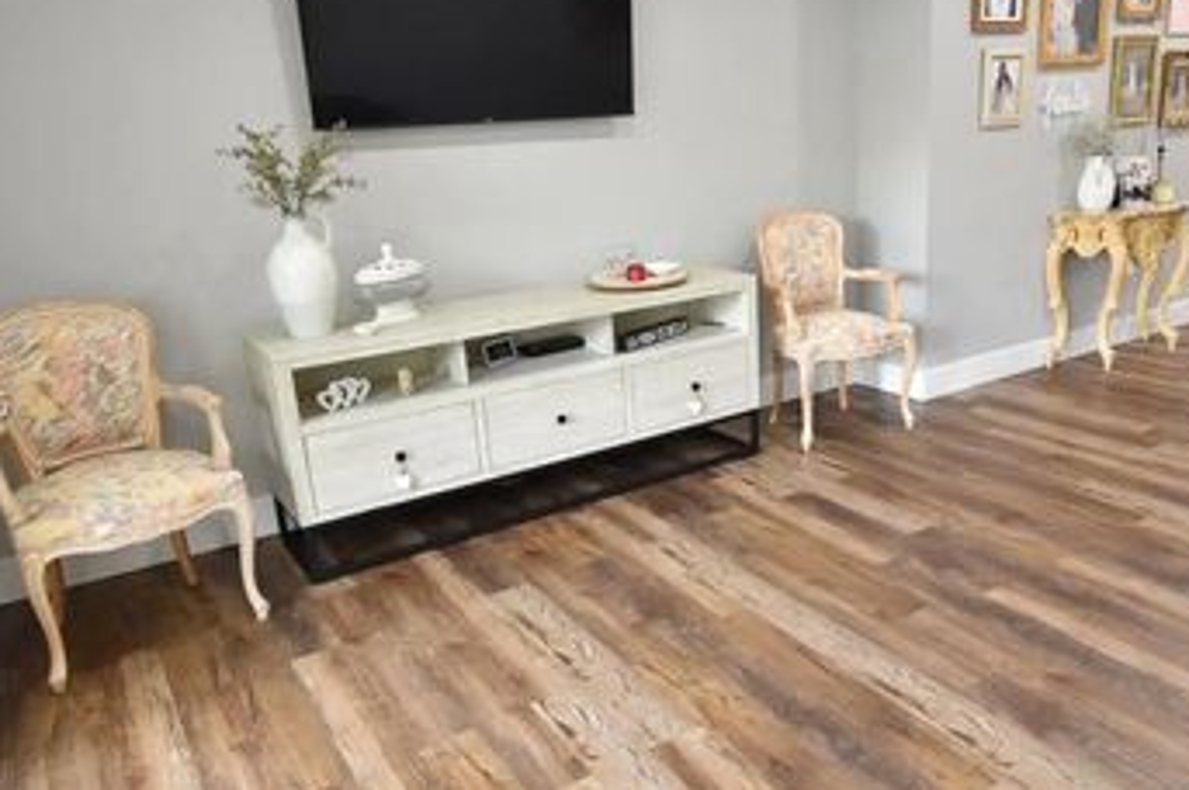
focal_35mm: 28
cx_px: 686
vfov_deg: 46.3
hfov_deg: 65.2
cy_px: 409
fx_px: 924
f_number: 4.5
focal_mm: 10
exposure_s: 1/20
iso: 400
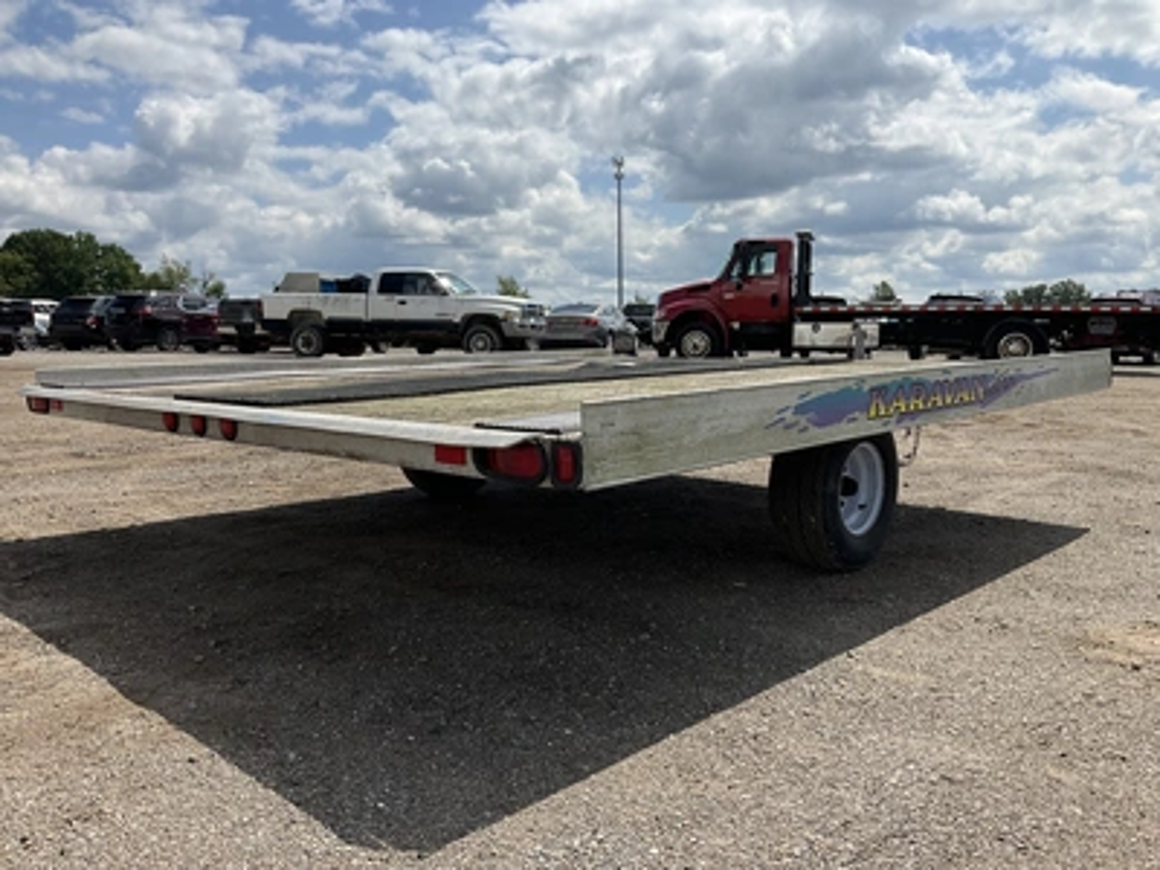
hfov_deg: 61.7
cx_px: 580
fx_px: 972
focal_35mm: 29
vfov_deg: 48.2
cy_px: 435
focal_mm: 3
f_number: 1.8
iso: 25
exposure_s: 1/2959
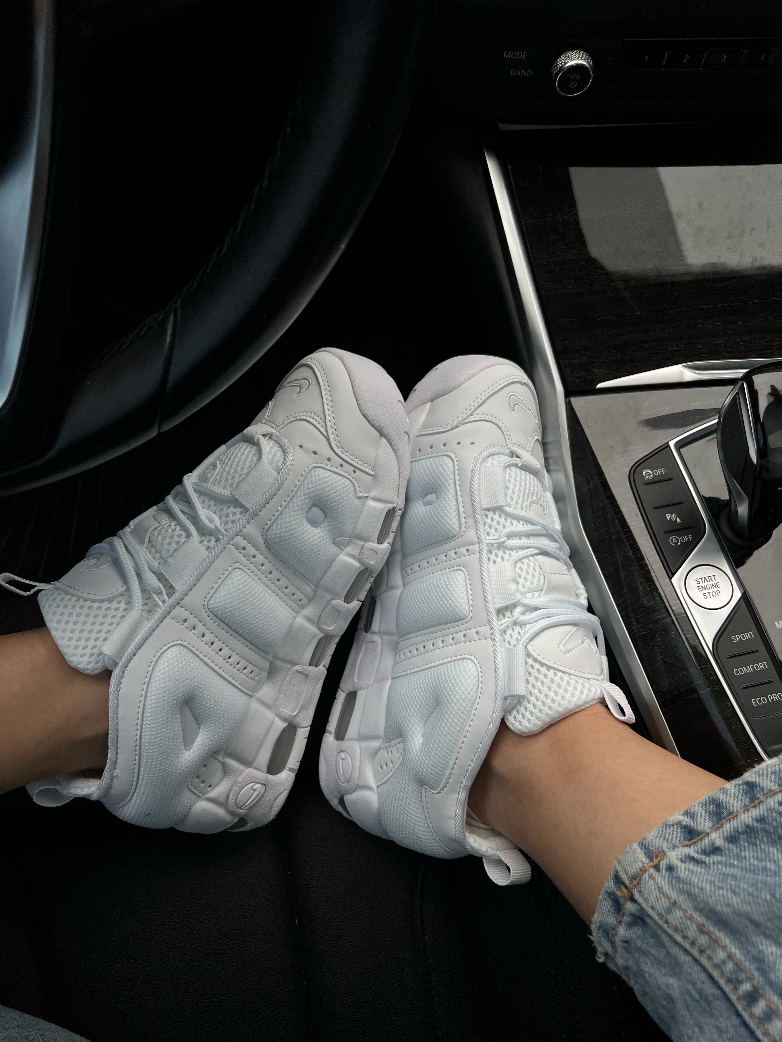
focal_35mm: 26
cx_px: 391
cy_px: 521
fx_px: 783
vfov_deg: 67.3
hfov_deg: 53.1
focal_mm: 5.7
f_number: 1.5
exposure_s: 1/743
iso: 50
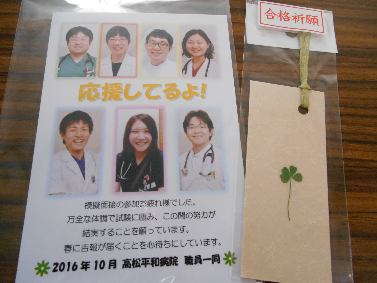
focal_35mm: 26
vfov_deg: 53.1
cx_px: 188
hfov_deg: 67.3
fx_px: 283
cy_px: 142
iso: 800
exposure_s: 1/80
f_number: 3.4
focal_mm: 4.7
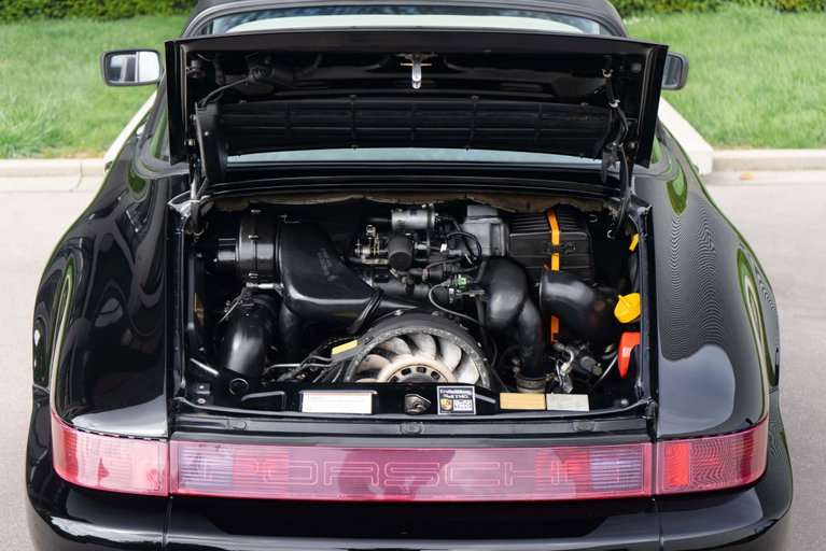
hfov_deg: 30.9
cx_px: 413
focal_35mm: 65
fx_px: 1492
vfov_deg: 20.9
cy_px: 276
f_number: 5.6
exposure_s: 1/40
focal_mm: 65
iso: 100
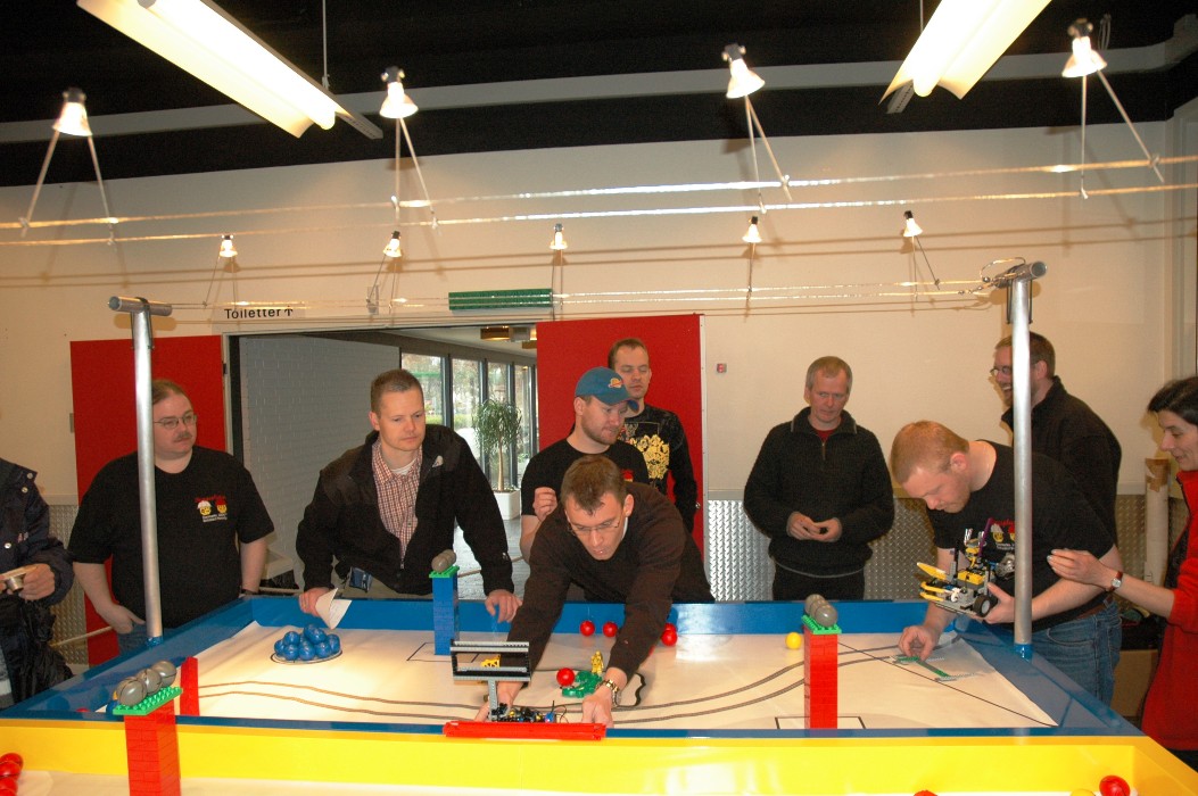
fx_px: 898
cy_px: 398
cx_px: 599
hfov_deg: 67.4
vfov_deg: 47.8
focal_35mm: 27
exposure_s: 1/125
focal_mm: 18
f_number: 4
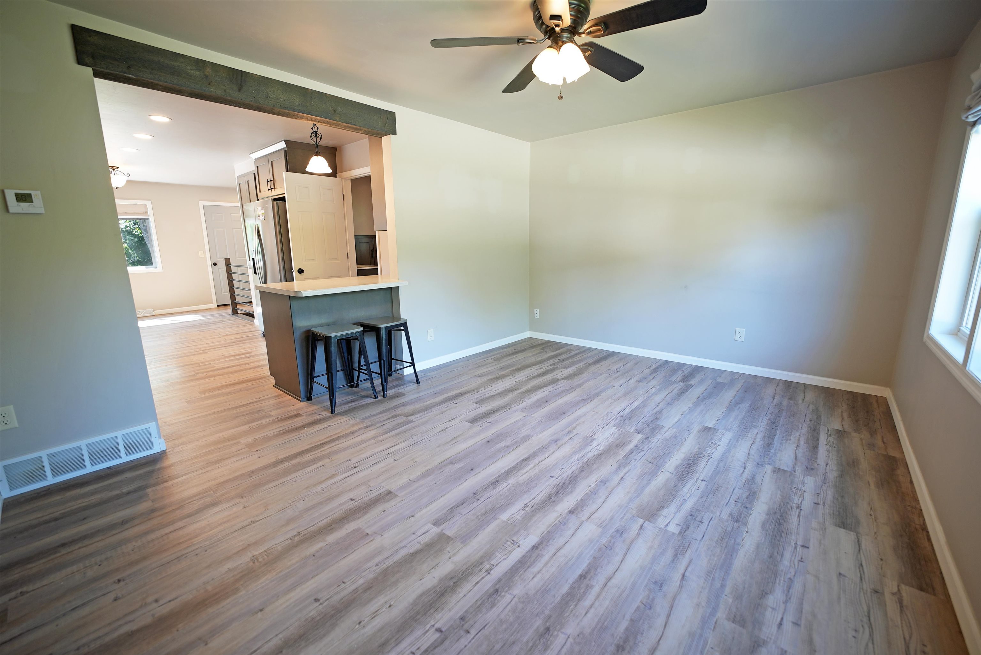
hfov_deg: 101.9
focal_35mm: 15
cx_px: 490
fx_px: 398
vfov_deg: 78.9
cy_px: 328
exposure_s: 1/30
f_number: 2.8
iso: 250
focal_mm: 14.6
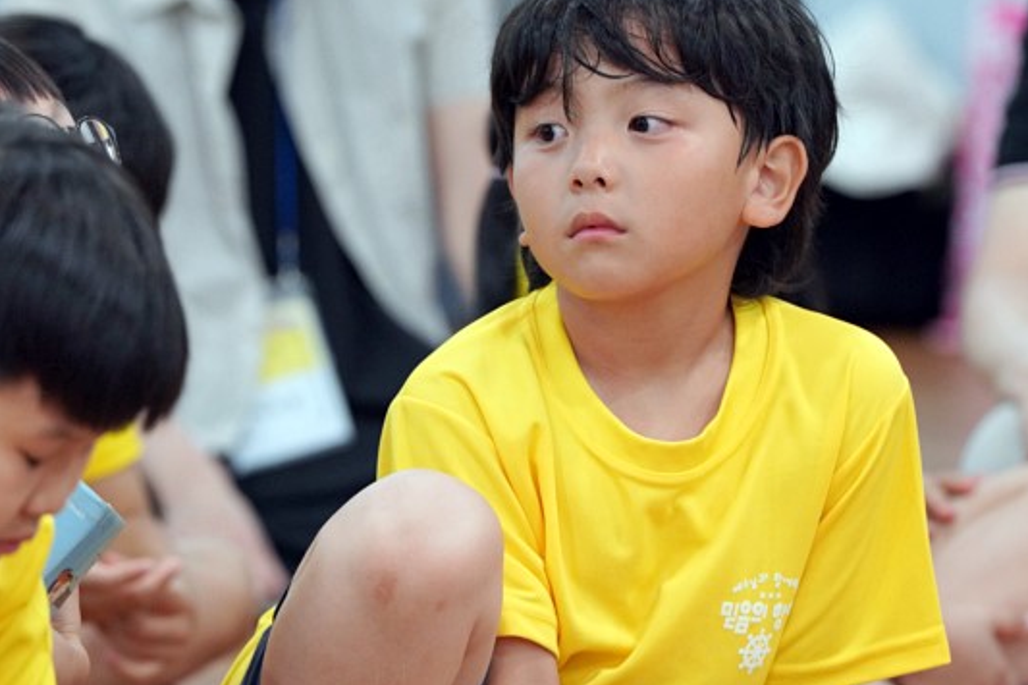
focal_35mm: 338
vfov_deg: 4.1
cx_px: 463
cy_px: 345
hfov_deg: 6.1
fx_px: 9648
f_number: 4
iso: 3200
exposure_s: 1/250
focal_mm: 200
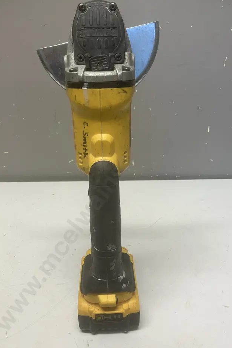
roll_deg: +1.2
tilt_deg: -22.4
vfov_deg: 58.7
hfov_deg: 41.1
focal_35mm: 32
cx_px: 115
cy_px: 177
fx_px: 309
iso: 50
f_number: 1.8
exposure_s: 1/50
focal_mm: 3.99
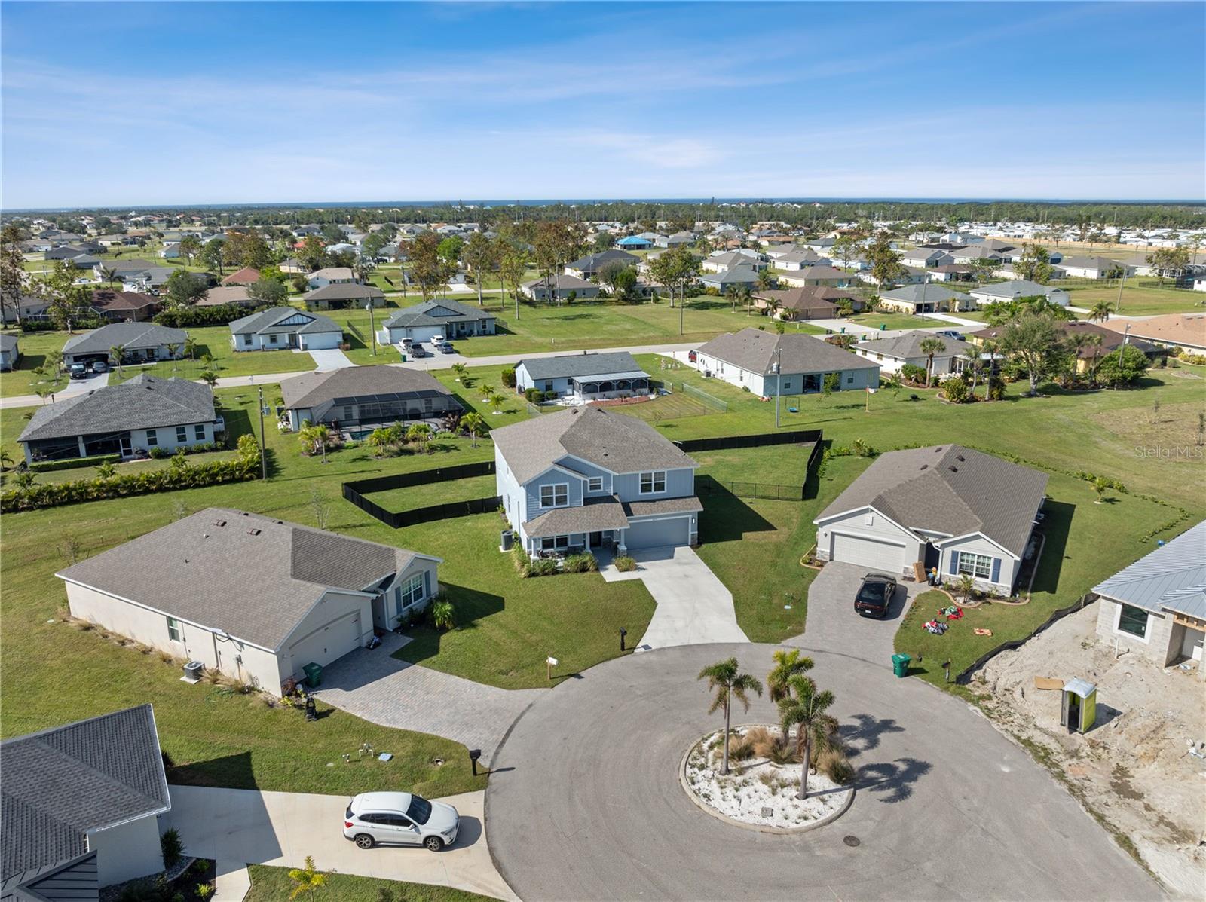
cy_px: 451
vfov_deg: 56.7
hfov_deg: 71.6
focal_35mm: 24
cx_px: 603
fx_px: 835
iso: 100
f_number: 4
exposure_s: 1/1250
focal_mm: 12.29
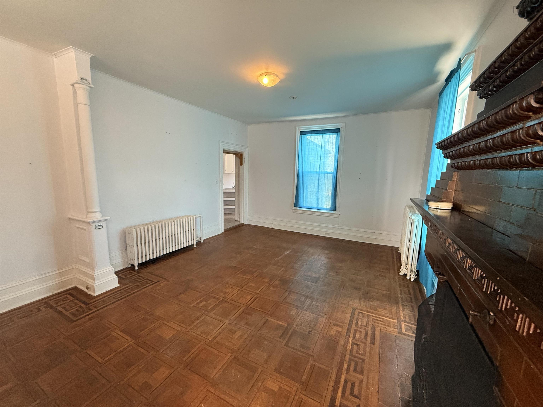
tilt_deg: -8.0
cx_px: 272
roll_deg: -1.0
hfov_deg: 102.1
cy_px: 204
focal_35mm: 14
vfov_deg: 85.7
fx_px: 220
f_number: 2.2
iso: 320
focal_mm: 2.22
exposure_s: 1/73
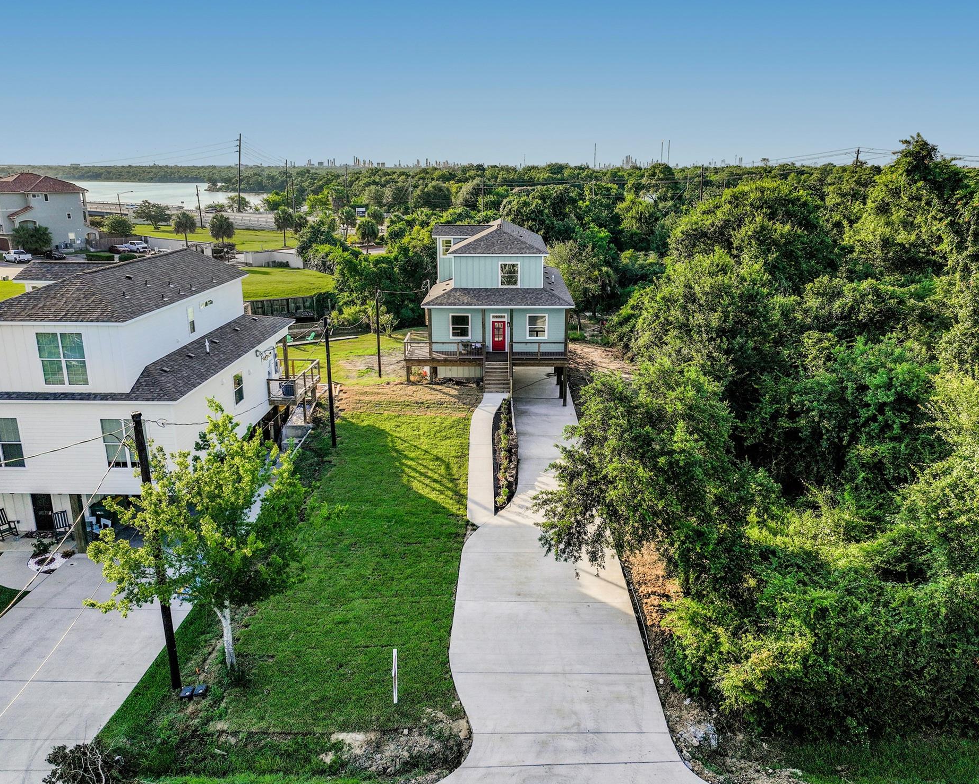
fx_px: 753
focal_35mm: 26
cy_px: 385
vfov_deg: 54.9
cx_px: 500
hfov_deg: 66.0
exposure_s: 1/50
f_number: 4
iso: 100
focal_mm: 12.29
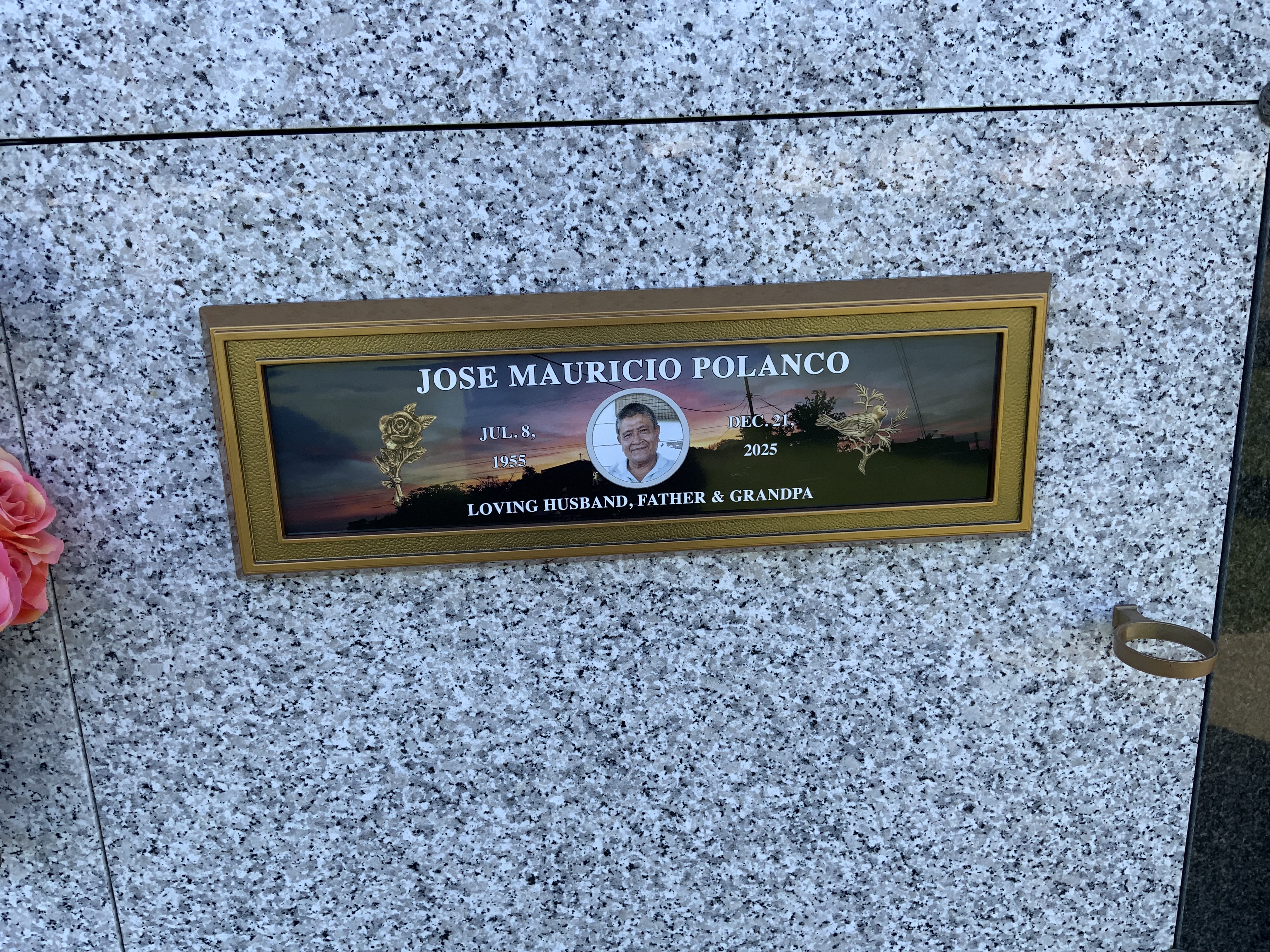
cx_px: 635
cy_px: 476
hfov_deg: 61.7
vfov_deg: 48.2
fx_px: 1064
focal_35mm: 29
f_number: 1.8
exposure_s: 1/262
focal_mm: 3
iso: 16
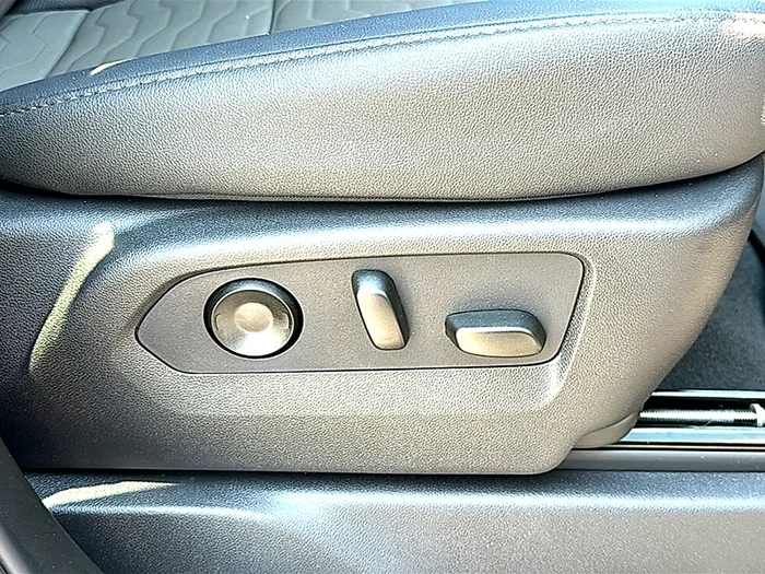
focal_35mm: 40
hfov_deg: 46.8
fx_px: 884
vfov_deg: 36.0
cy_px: 287
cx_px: 382
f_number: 1.78
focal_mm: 6.86
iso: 64
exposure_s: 1/100
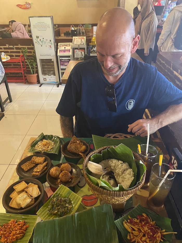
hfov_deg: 53.1
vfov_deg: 67.3
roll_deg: +0.0
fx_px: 182
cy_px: 122
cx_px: 91
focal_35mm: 26
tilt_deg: -31.4
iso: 500
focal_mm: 4.25
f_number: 1.8
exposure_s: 1/33
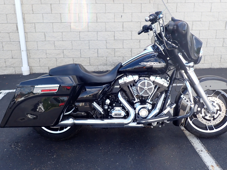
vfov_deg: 48.2
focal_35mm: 29
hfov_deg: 61.7
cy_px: 82
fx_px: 190
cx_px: 112
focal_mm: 4.5
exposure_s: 1/320
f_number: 2.8
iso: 100
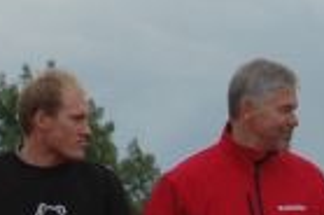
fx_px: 5424
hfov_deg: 3.4
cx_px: 487
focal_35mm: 604
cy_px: 523
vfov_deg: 2.3
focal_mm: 70
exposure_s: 1/320
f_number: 9
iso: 400
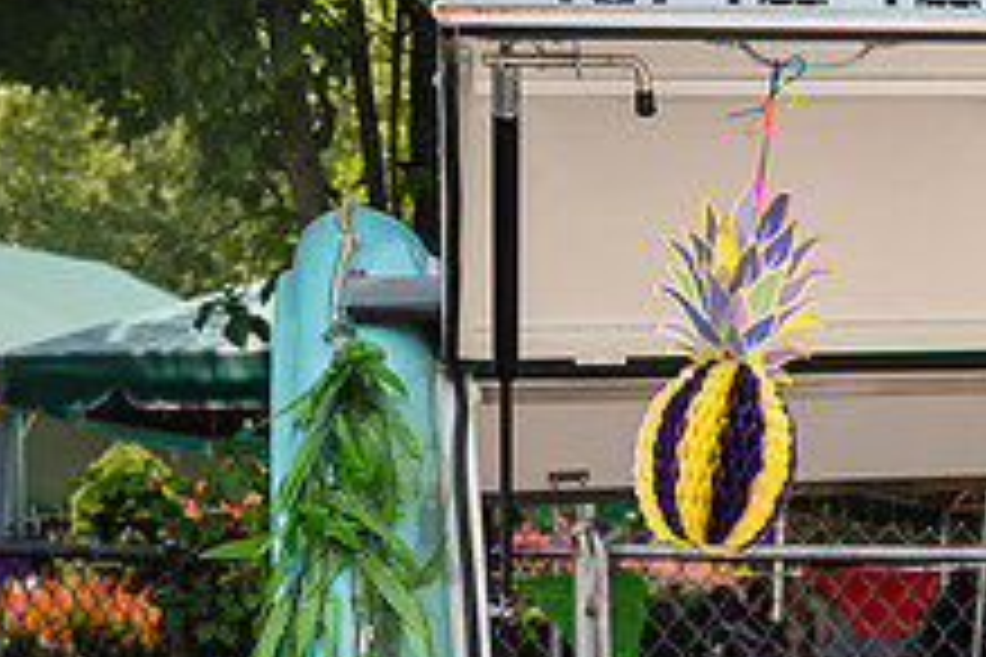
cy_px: 745
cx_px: 1317
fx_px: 3232
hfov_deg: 16.3
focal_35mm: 118
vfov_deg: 11.4
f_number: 4.5
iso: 100
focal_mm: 35
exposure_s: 1/250
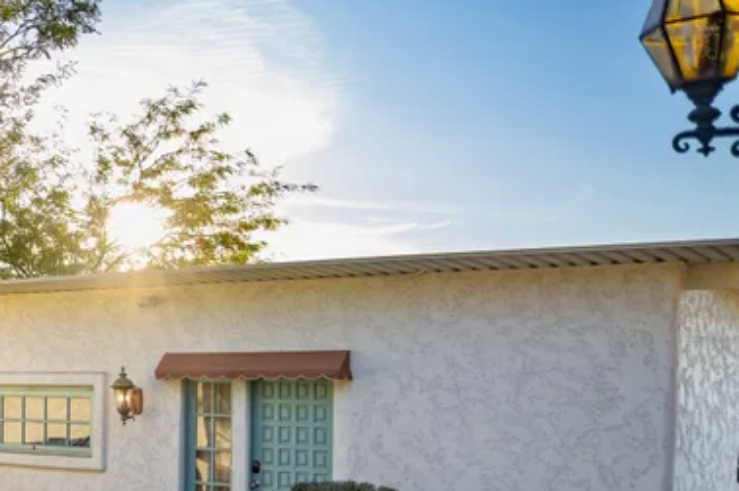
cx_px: -168
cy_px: 339
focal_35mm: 61
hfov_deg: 28.3
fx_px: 1251
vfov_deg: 22.1
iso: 125
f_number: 3.5
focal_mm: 24
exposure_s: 1/320
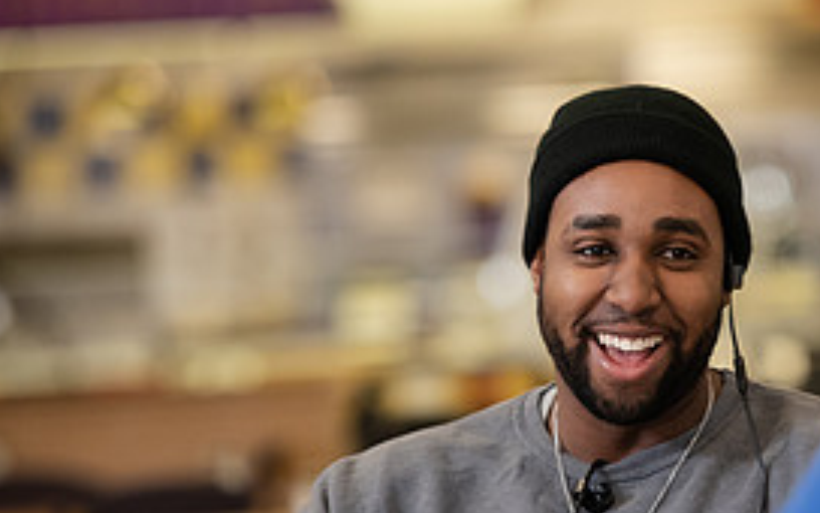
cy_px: 496
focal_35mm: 348
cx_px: 748
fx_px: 7777
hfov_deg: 6.0
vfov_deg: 3.8
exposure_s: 1/200
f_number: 3.2
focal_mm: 160
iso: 1250
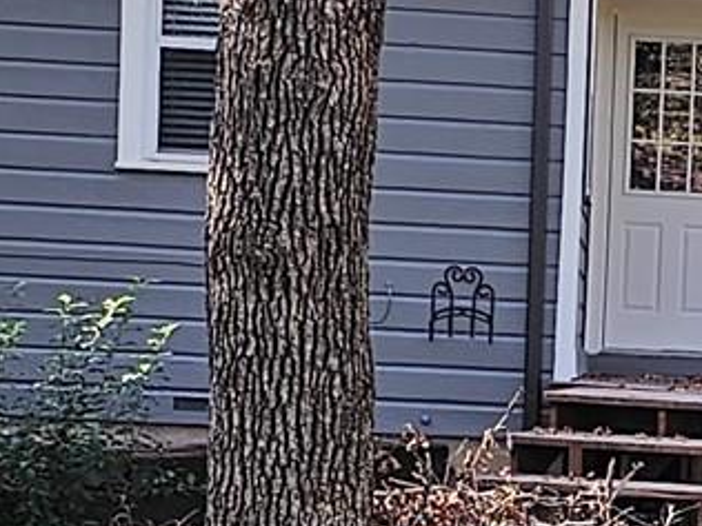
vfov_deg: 9.8
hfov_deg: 13.0
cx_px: 742
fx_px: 3022
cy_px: 586
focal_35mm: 149
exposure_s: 1/180
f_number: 1.7
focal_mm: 6.3
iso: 16
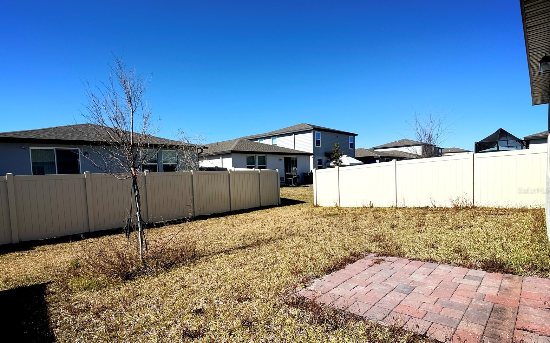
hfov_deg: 70.4
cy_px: 190
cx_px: 270
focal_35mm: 26
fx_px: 390
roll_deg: +2.6
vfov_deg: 47.5
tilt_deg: -3.6
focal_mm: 6.76
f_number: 1.78
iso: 80
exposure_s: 1/6711
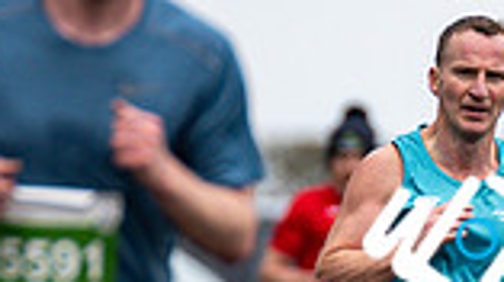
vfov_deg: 0.7
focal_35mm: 1745
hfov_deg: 1.2
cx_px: 475
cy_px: 308
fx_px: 23300
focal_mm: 300
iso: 280
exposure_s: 1/1600
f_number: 2.8
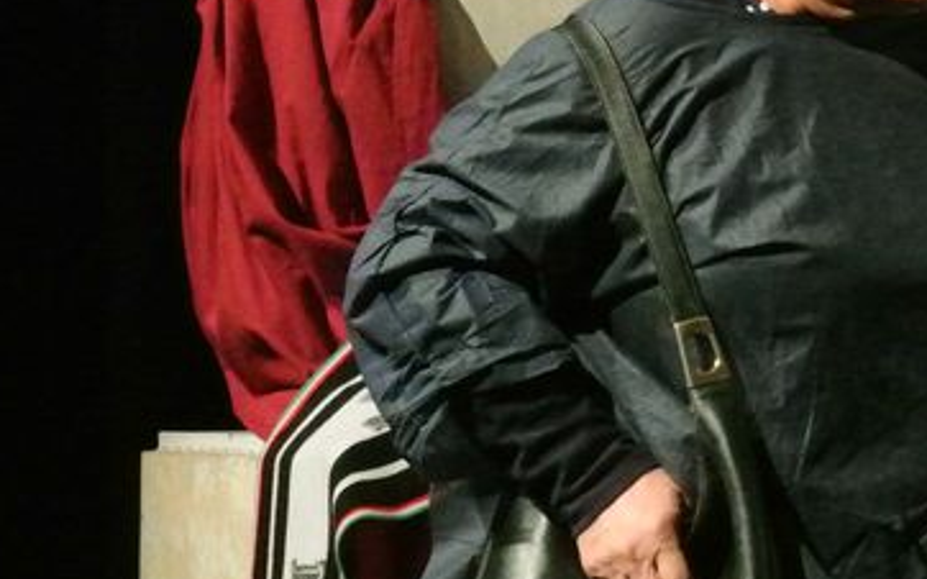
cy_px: -47
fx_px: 11012
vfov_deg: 3.0
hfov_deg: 4.8
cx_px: 1001
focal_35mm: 436
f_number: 7.1
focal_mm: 71.6
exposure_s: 1/50
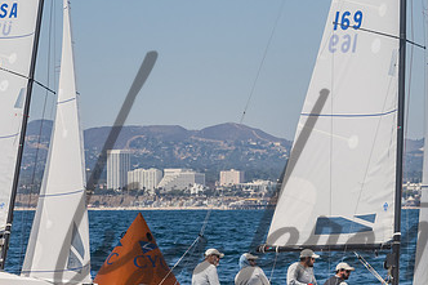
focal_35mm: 222
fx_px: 2638
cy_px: 235
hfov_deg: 9.3
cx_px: 342
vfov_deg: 6.2
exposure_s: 1/1250
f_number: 14
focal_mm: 82
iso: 640
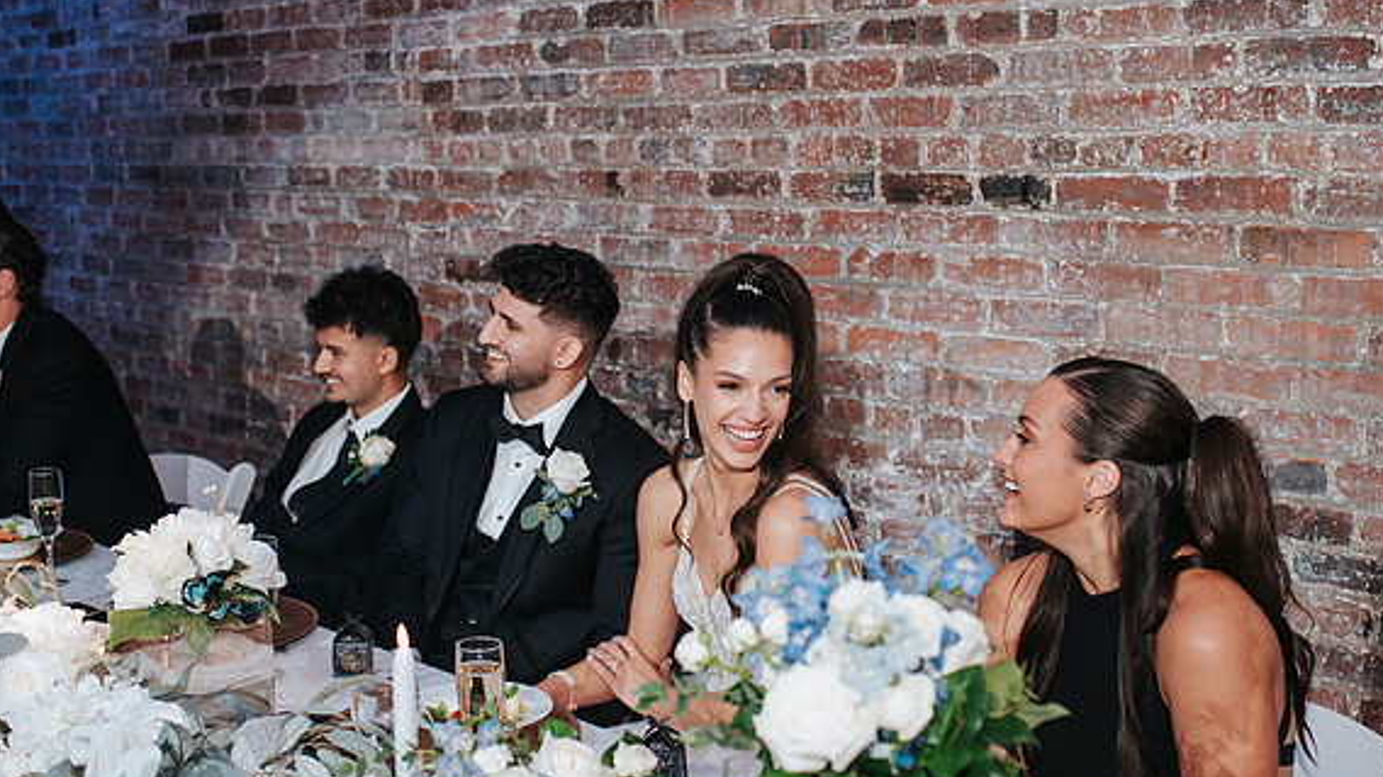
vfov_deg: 26.5
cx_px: 699
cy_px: 367
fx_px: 1650
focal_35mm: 45
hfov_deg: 45.5
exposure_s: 1/200
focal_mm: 35
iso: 1000
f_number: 2.8
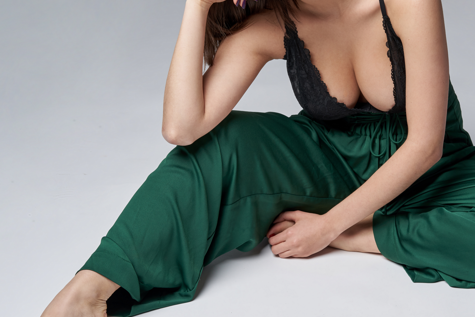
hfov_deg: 19.0
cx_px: 319
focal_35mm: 107
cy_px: 108
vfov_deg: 12.8
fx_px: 1412
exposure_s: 1/160
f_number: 9
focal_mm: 55
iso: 100
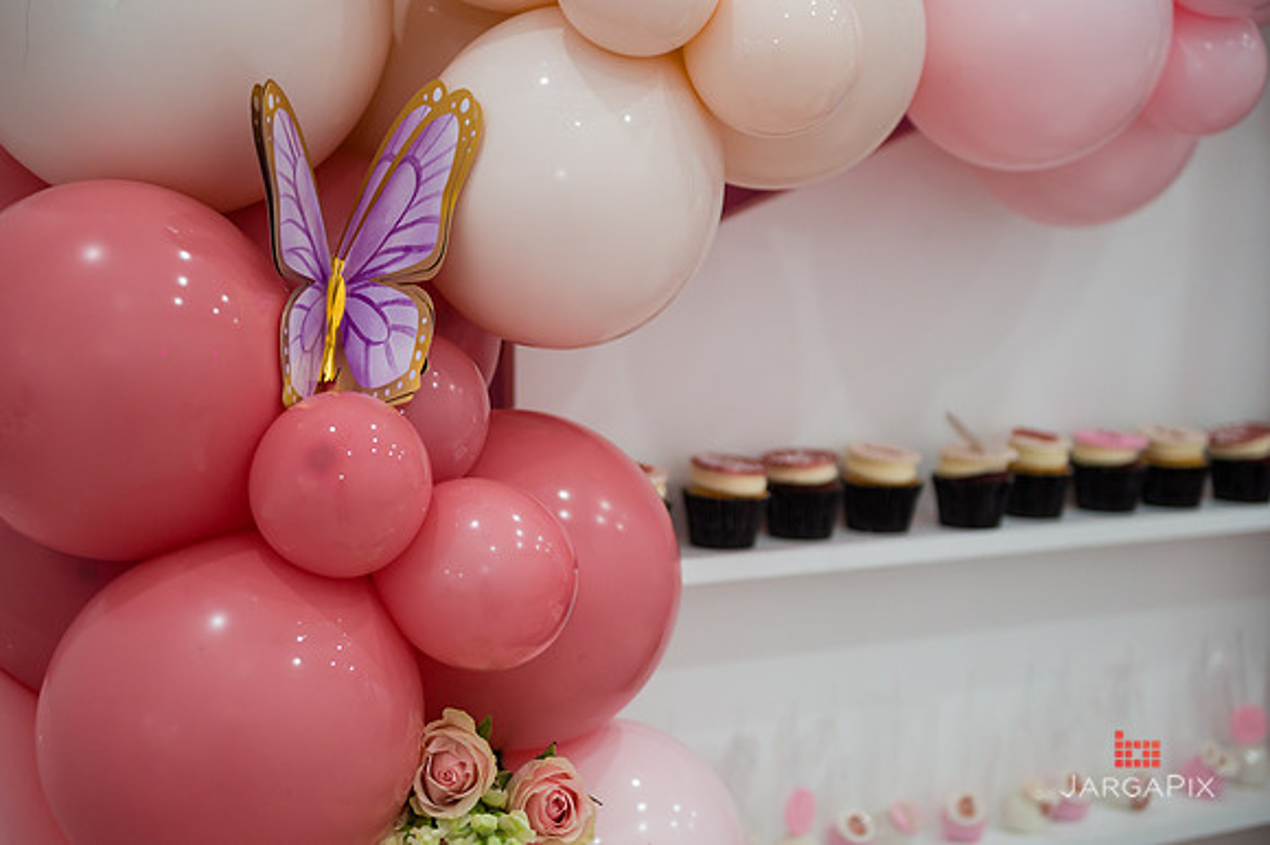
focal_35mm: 62
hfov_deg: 32.4
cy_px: 422
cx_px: 635
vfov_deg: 21.9
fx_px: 2186
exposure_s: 1/200
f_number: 3.2
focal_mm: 62
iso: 800
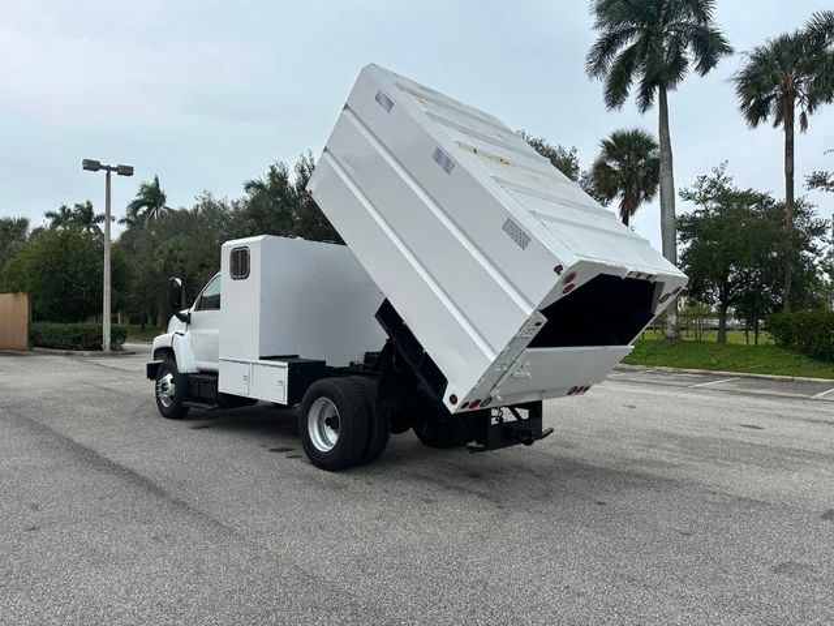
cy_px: 313
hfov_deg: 71.6
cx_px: 417
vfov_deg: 56.8
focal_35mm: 24
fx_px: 578
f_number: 1.78
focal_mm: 6.86
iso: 80
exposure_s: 1/952
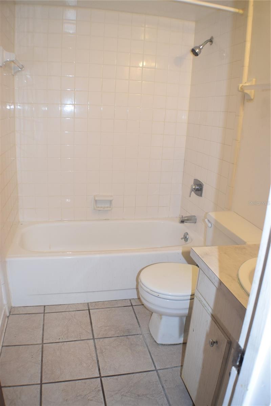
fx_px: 406
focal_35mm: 36
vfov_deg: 53.1
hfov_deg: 36.9
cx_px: 136
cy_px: 203
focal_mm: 24
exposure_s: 1/100
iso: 800
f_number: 5
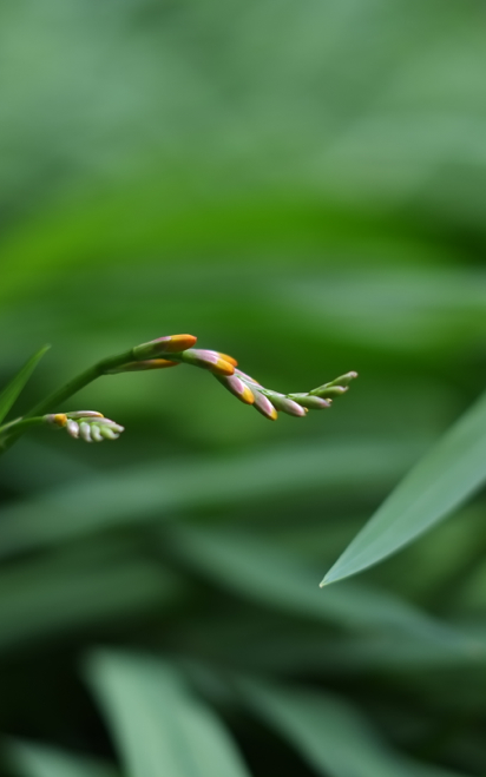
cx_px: 232
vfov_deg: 25.2
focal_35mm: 82
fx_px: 1737
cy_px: 385
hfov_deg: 15.9
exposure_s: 1/500
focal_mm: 35
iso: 100
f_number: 2
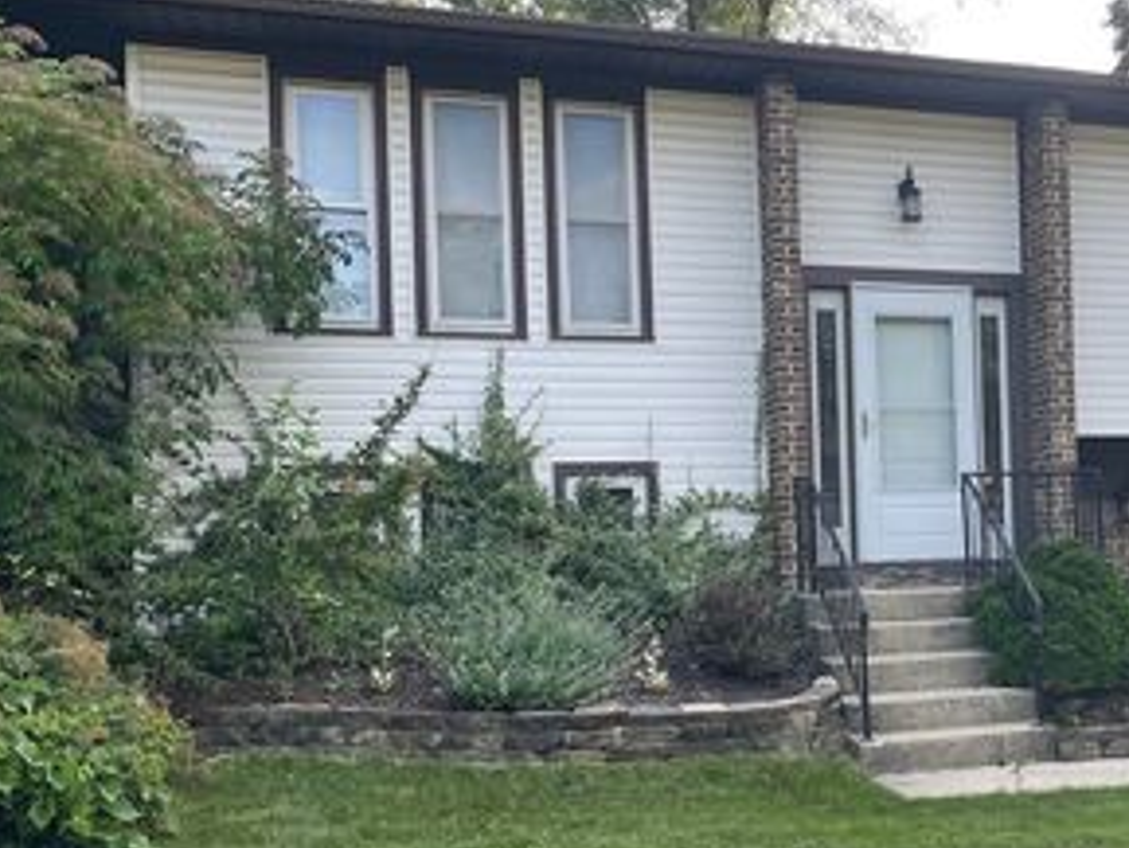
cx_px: 957
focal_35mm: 45
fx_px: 1468
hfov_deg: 39.8
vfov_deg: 32.0
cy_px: 537
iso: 32
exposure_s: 1/454
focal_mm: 4.2
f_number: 1.6
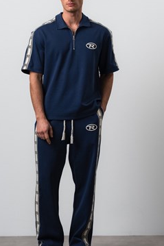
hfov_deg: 11.7
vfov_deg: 17.5
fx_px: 800
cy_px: 82
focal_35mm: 117
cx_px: 69
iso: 100
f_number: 10
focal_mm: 70
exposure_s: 1/125
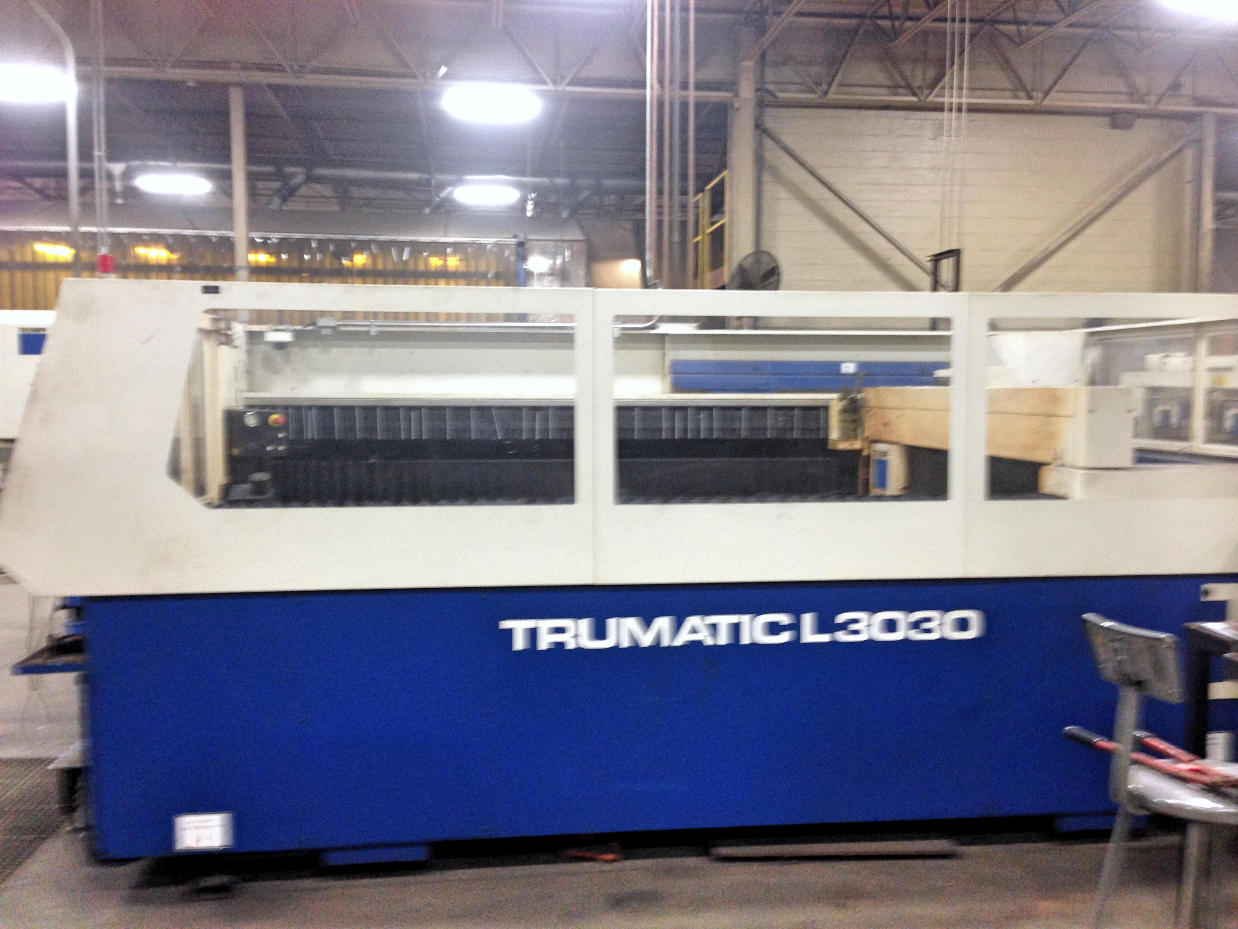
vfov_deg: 42.9
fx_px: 1180
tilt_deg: -2.5
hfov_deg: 55.4
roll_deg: -0.1
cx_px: 619
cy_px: 464
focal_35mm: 33
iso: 160
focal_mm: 4.12
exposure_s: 1/20
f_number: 2.4
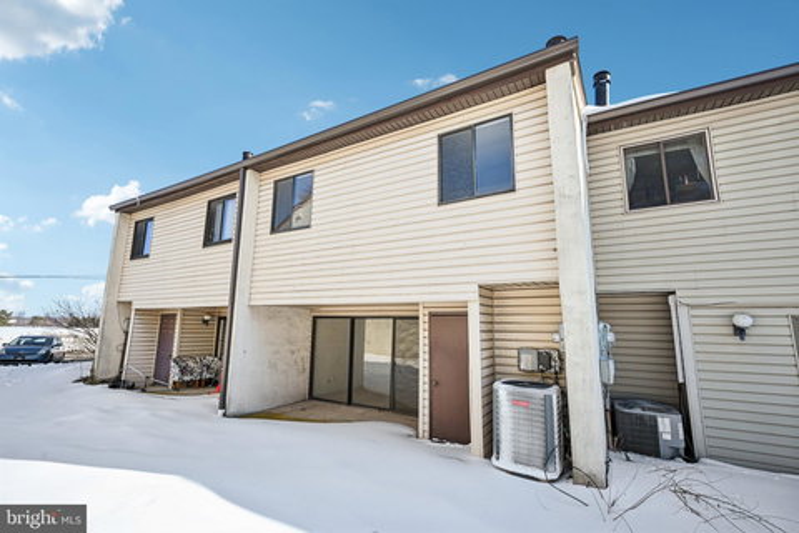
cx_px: 400
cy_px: 266
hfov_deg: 96.7
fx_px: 355
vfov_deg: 73.7
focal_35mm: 16
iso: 400
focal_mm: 16
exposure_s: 1/500
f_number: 8
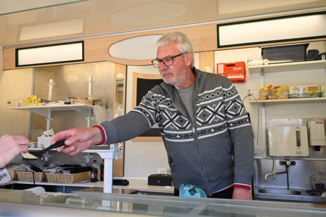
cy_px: 107
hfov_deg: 60.2
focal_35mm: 31
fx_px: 281
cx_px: 173
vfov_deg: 42.3
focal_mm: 29
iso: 360
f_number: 4.5
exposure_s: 1/250
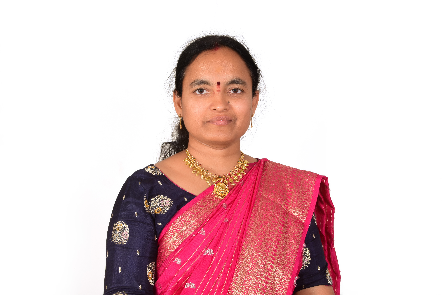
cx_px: 221
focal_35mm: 66
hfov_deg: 30.5
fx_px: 810
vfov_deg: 20.6
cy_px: 148
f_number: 10
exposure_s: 1/160
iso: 100
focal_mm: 44
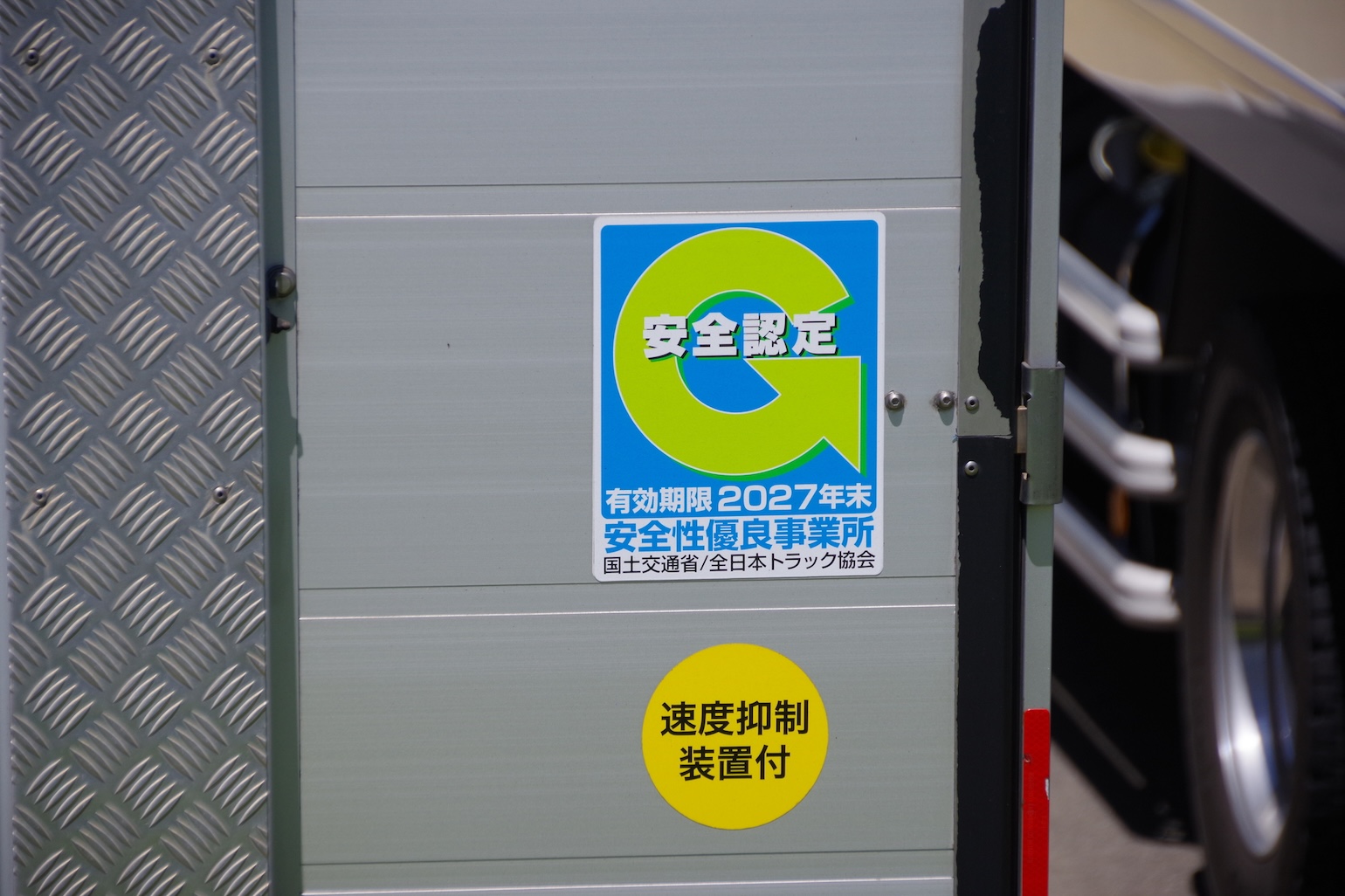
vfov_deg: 5.1
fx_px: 10085
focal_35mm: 270
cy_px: 448
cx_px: 672
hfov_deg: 7.6
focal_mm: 180
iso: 400
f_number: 6.3
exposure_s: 1/1250
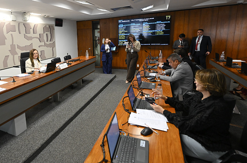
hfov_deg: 104.4
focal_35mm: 14
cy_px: 82
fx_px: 96
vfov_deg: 81.0
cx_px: 124
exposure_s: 1/200
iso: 1600
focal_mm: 14
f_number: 2.8
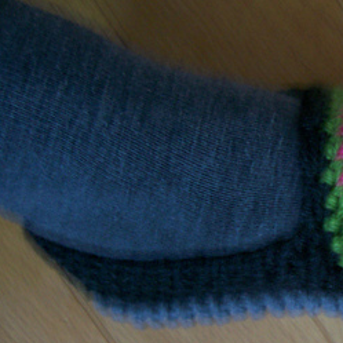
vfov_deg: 27.6
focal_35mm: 62
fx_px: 695
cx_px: 325
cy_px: 222
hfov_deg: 26.5
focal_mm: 5.8
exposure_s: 1/8
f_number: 2.8
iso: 160
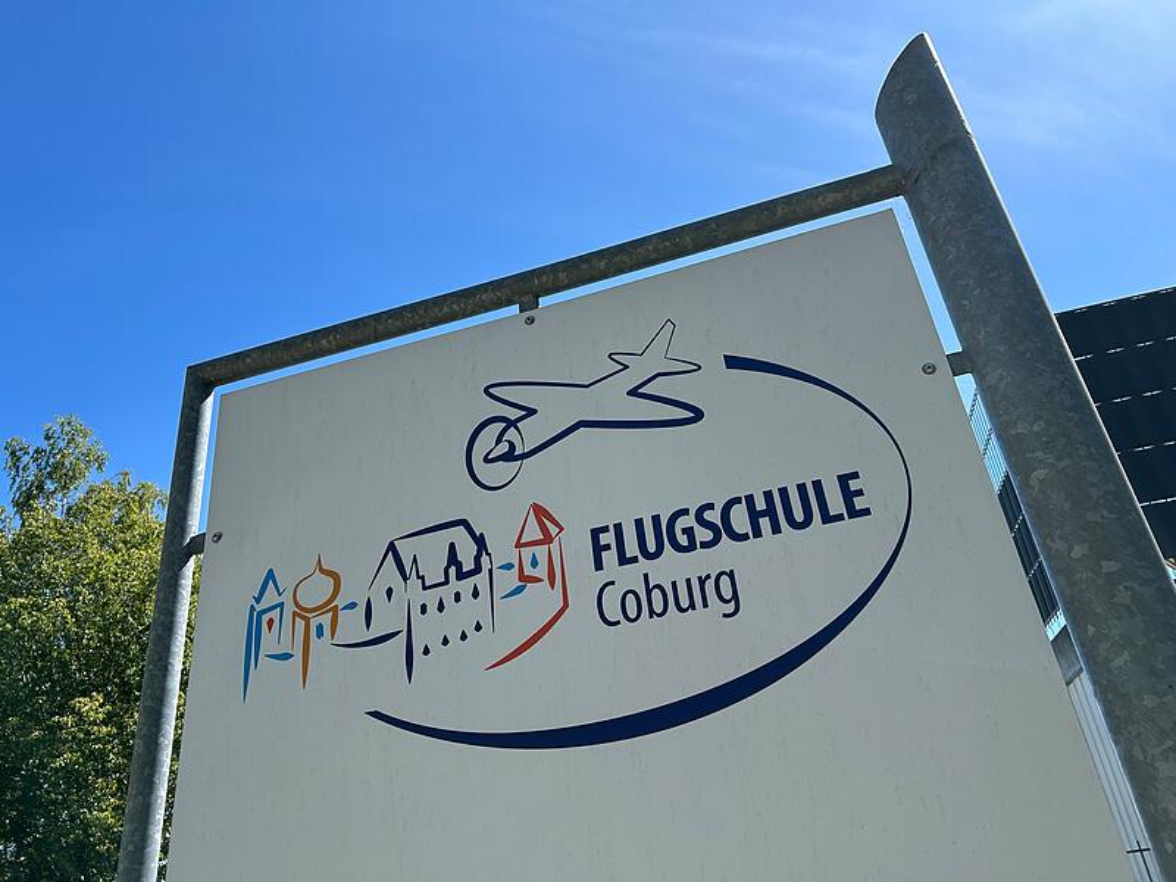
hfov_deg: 67.3
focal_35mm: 26
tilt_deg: +28.5
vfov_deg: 53.1
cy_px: 441
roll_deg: +6.5
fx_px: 883
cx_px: 588
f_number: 1.5
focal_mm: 5.7
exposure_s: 1/2915
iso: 50
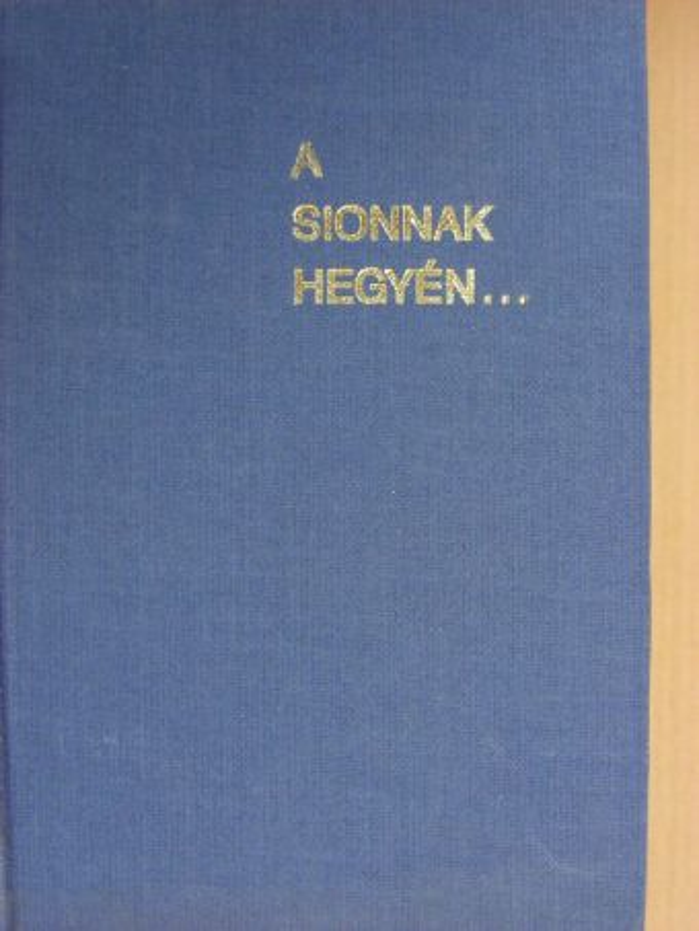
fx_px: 1695
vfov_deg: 30.7
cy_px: 466
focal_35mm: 63
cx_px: 350
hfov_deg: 23.3
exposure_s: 1/10.4
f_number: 3.5
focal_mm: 10.5
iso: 200
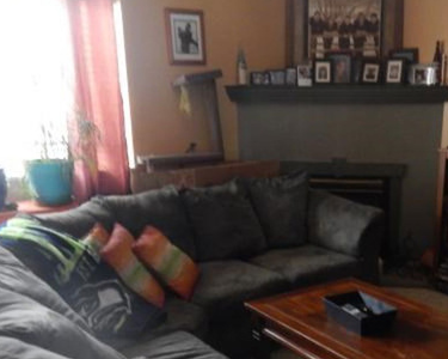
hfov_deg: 44.9
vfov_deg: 36.7
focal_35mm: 40
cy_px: 255
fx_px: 530
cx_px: 308
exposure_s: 1/15
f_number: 2.8
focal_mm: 4.3
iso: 640
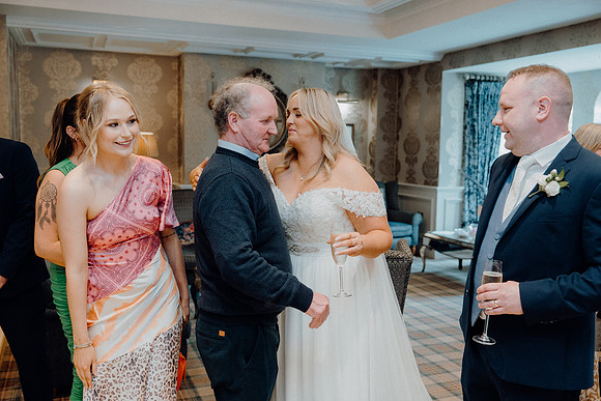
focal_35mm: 35
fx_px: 584
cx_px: 300
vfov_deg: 37.9
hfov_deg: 54.4
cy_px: 200
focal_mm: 35
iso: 2000
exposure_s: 1/160
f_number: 3.5
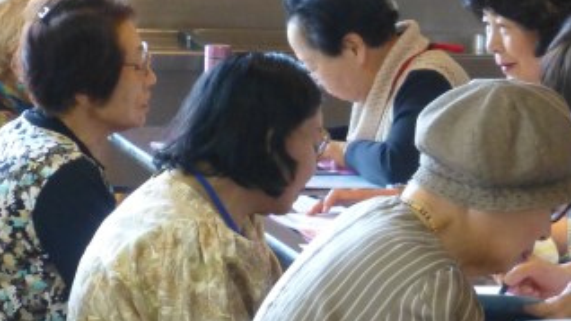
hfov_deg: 8.8
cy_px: 244
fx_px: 3710
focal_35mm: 245
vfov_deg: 5.0
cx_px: 470
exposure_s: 1/25
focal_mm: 19.4
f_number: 5.3
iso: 800
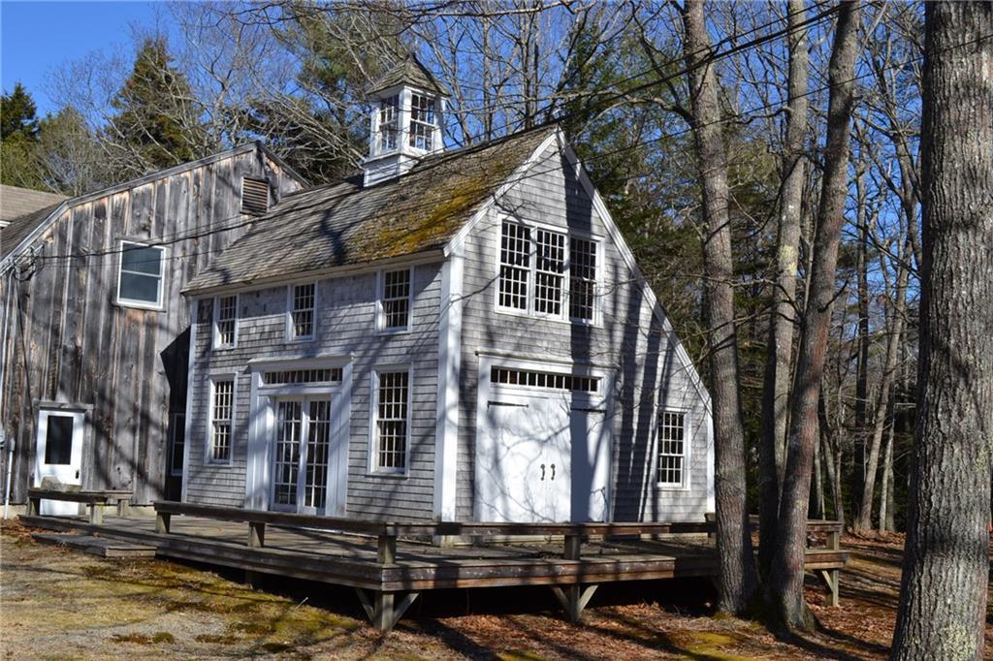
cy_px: 330
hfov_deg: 46.4
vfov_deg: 31.9
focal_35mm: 42
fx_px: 1158
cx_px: 496
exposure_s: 1/250
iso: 100
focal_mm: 28
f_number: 8
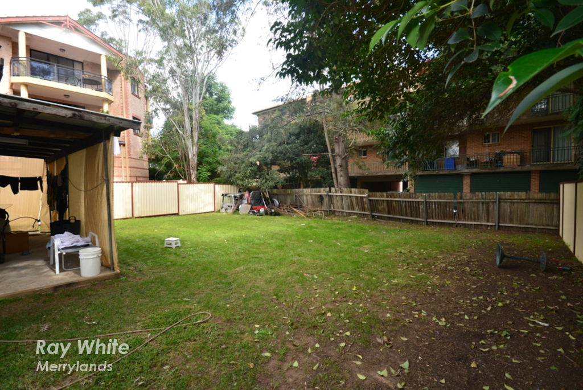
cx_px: 292
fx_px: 243
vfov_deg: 77.5
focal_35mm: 15
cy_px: 195
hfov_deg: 100.3
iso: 220
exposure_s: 1/60
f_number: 4
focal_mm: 10
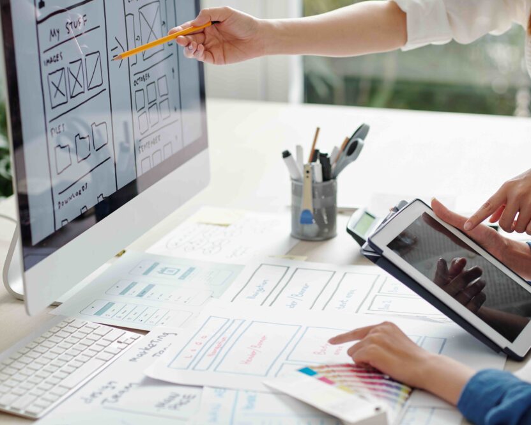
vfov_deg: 16.0
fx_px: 1509
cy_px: 212
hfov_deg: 20.0
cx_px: 258
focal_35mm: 96
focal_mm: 85
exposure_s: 1/80
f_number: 2.8
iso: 100
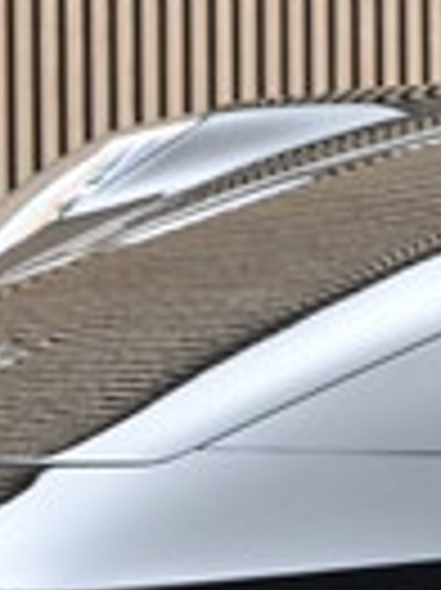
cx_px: 1141
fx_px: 4376
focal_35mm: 257
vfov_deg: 7.7
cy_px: 509
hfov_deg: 5.5
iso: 900
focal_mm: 30.5
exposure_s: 1/50
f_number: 4.8
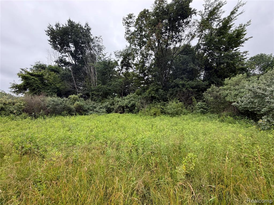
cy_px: 102
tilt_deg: +3.6
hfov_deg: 102.1
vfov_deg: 85.7
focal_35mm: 14
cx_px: 137
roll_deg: +0.7
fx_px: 111
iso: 50
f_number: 2.2
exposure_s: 1/502
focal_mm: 2.22
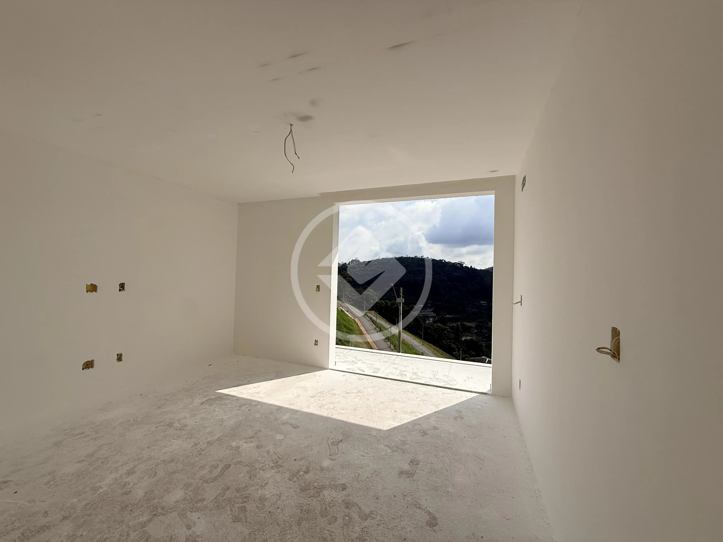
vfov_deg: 85.7
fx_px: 292
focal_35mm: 14
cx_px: 362
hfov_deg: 102.1
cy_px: 271
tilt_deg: +2.7
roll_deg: -1.1
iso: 50
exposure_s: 1/4762
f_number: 2.2
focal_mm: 2.22
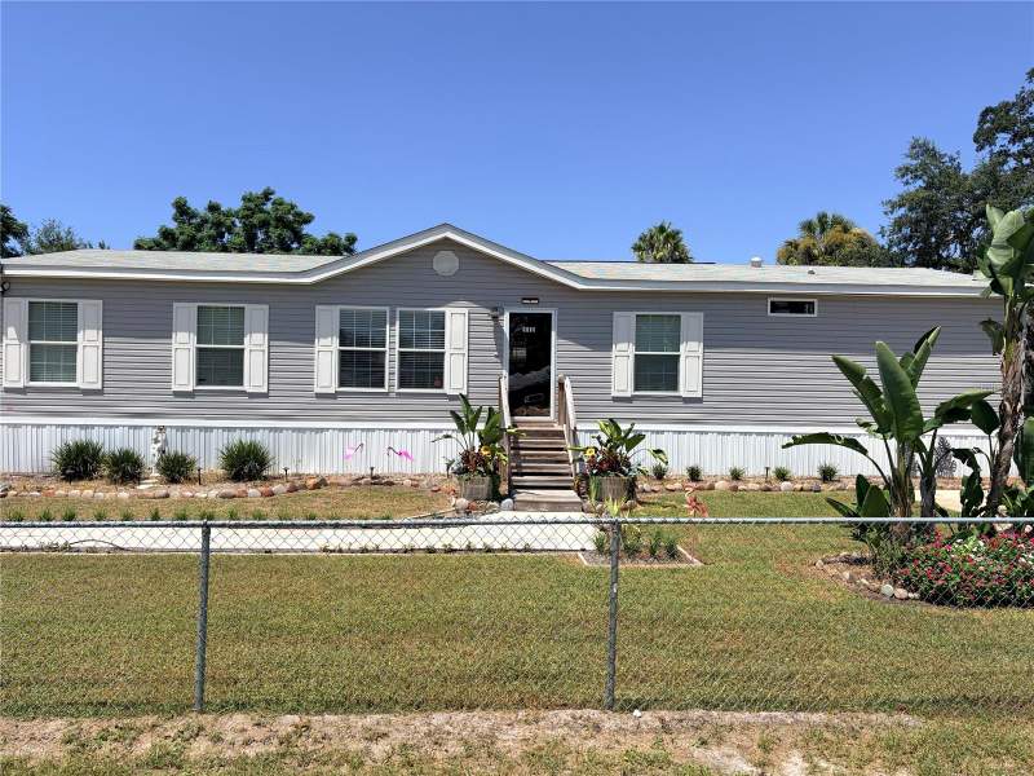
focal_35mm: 26
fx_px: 777
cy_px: 388
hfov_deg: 67.3
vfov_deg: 53.1
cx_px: 517
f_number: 1.6
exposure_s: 1/4608
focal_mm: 5.96
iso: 50
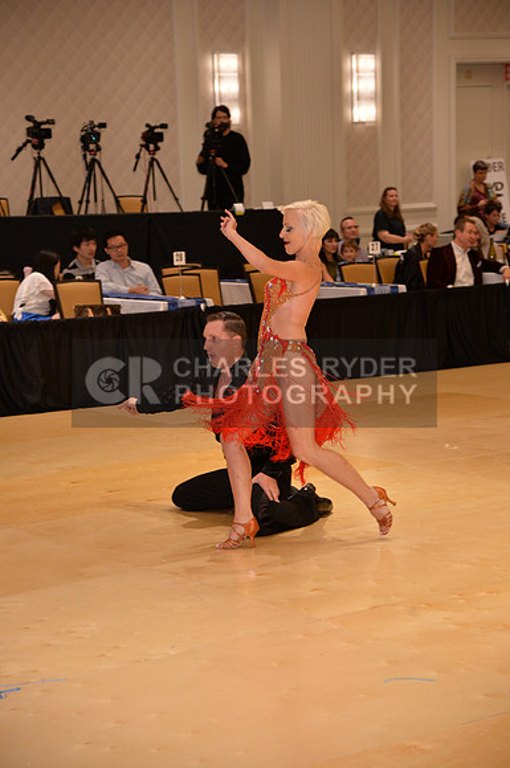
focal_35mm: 85
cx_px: 255
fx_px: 1812
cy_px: 384
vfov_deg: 23.9
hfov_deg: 16.0
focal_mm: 85
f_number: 4.5
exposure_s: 1/200
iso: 1600
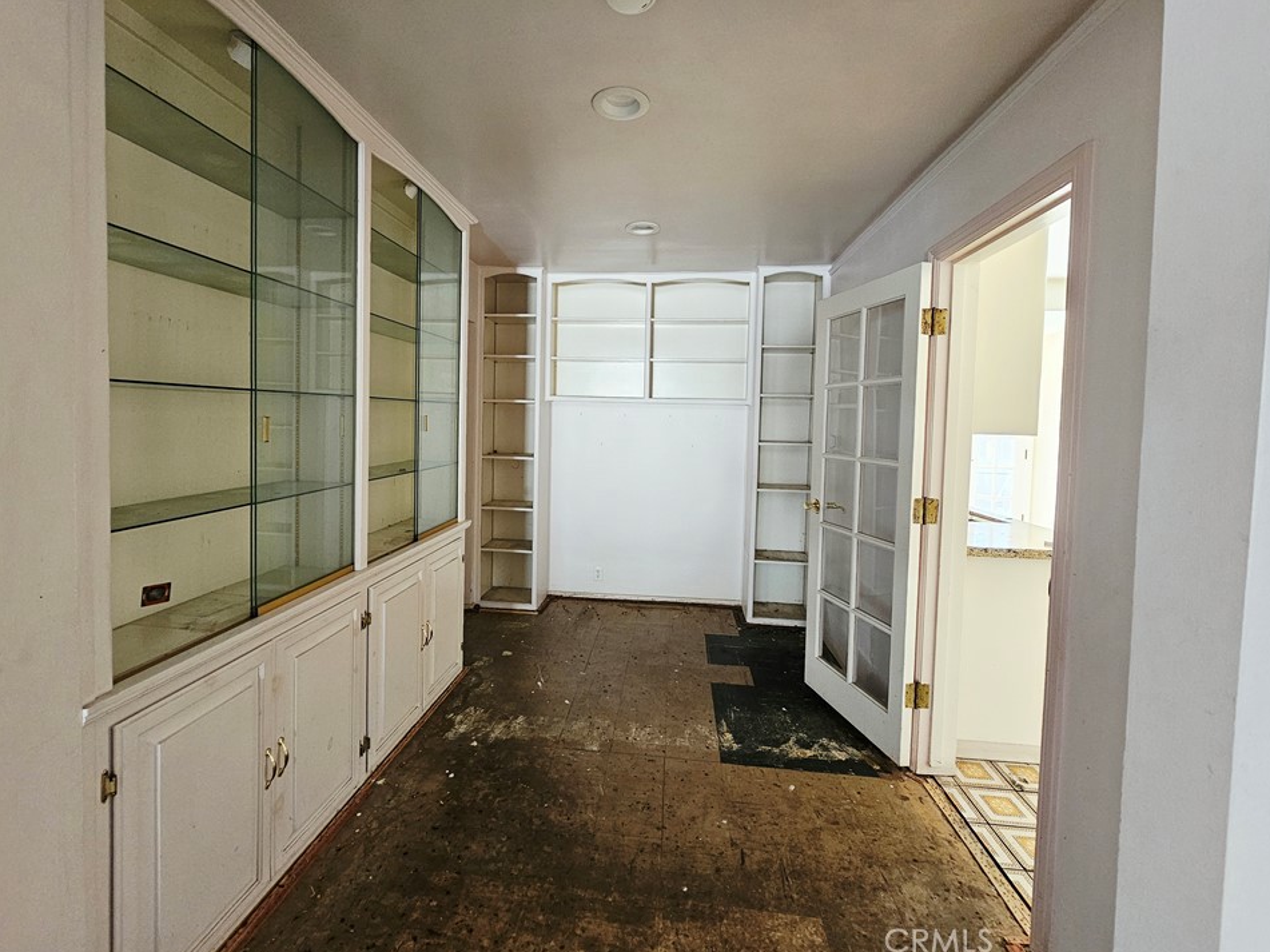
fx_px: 514
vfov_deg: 85.6
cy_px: 447
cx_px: 617
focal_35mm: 14
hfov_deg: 102.0
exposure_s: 1/77.4
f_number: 2.2
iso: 320
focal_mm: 2.2
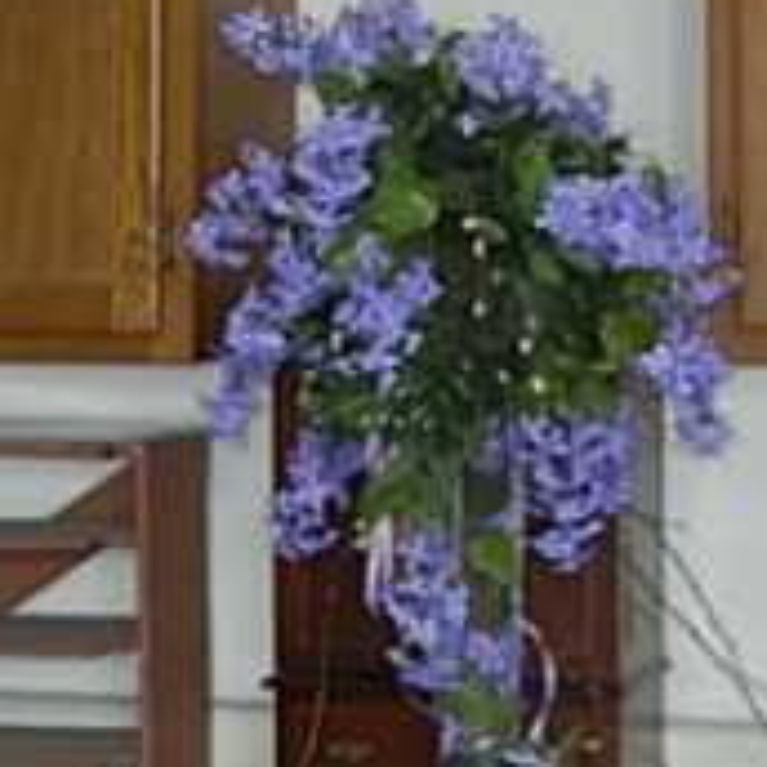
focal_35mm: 123
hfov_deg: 14.2
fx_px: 3083
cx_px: 392
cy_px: 281
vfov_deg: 14.2
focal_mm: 5.4
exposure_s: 1/30
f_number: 3.5
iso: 200
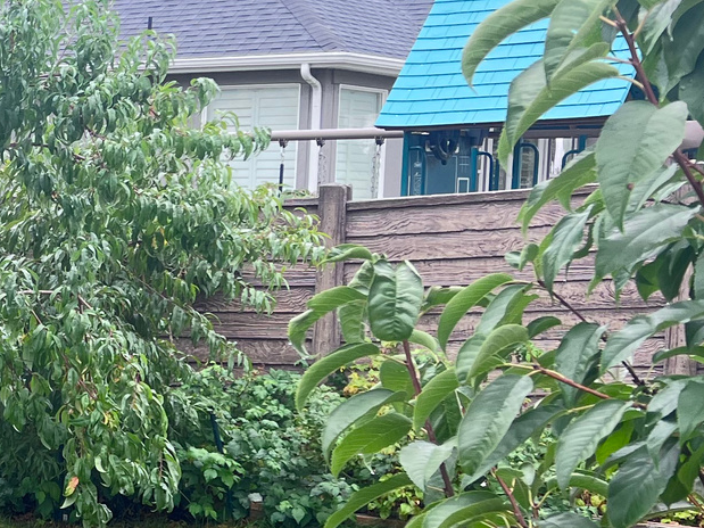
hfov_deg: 19.7
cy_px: 300
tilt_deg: -3.8
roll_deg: -0.6
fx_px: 1749
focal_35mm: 86
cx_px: -353
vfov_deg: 17.2
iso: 40
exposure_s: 1/176
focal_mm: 5.7
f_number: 1.5
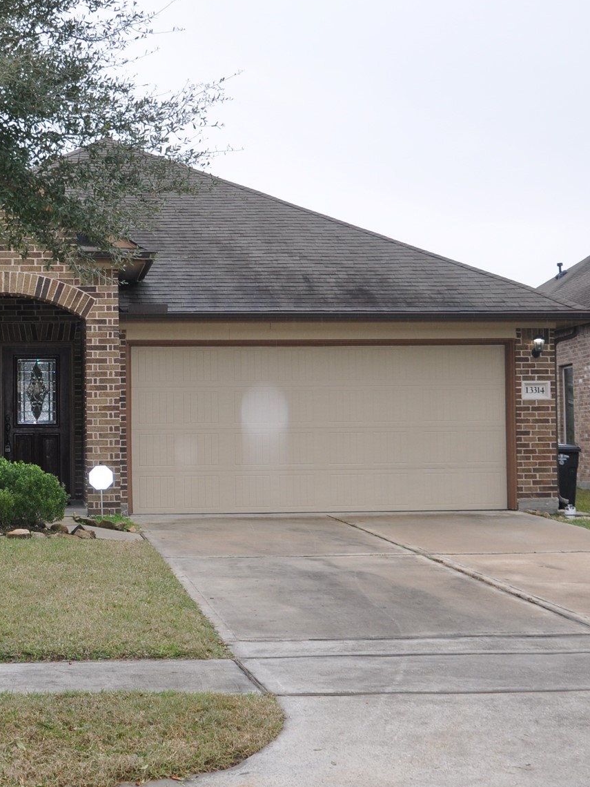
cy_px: 411
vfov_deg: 29.4
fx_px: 1500
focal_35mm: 66
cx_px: 115
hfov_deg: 22.0
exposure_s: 1/200
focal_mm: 24
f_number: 4.5
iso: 200
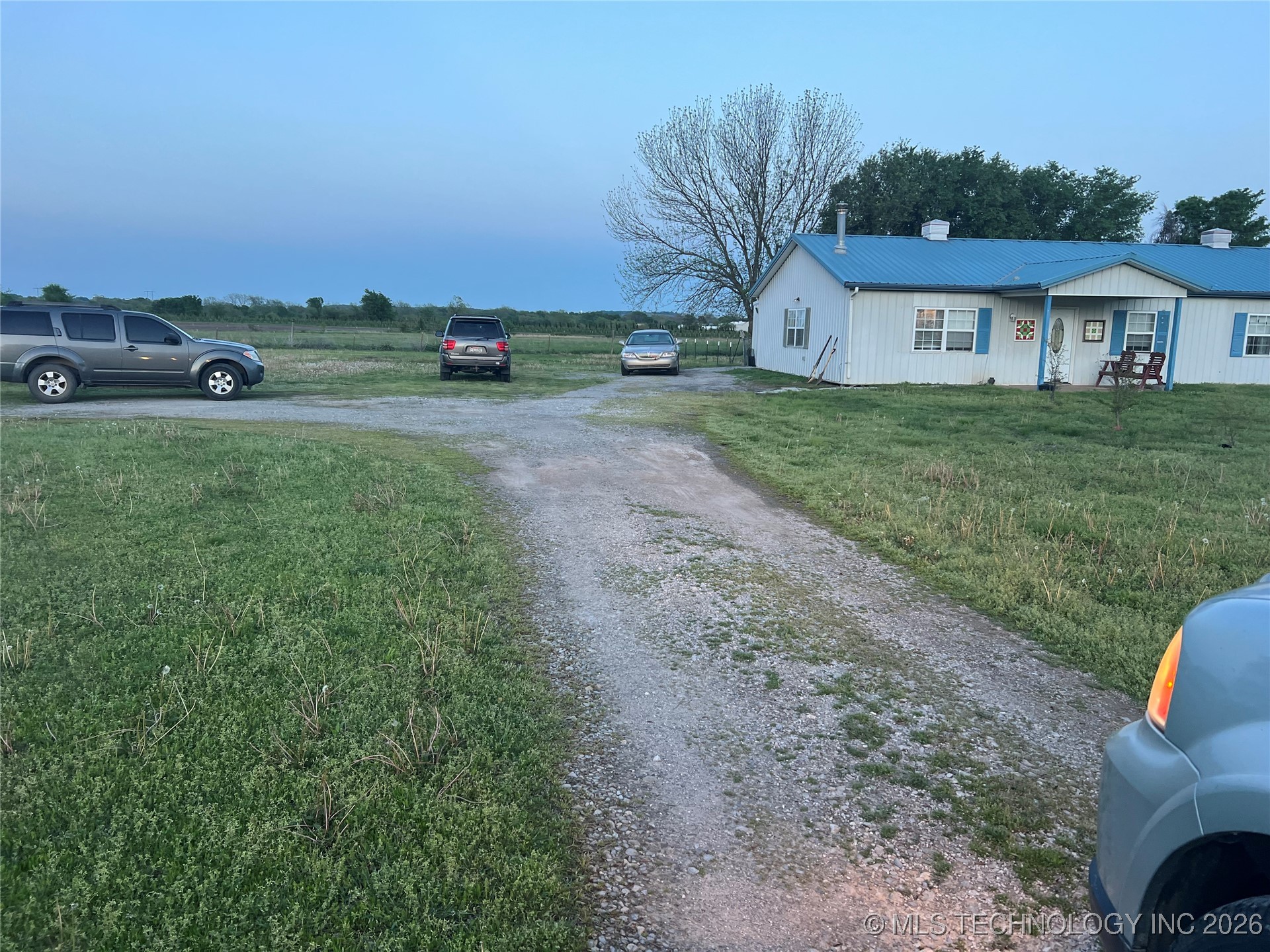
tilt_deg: -8.9
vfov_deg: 53.1
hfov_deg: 67.3
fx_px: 954
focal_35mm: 26
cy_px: 476
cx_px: 635
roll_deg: -2.0
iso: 100
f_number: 1.5
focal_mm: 5.7
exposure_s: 1/121
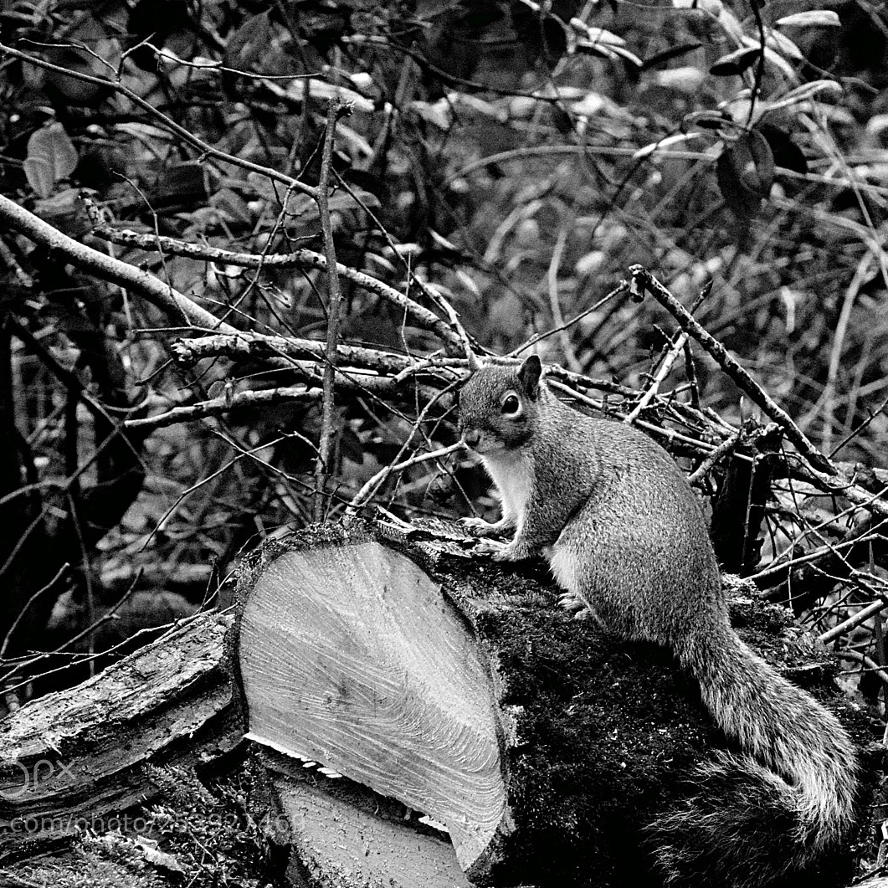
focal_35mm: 384
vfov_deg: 4.6
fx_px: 11145
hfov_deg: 4.6
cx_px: 537
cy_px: 444
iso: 5000
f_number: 16
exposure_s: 1/320
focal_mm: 200
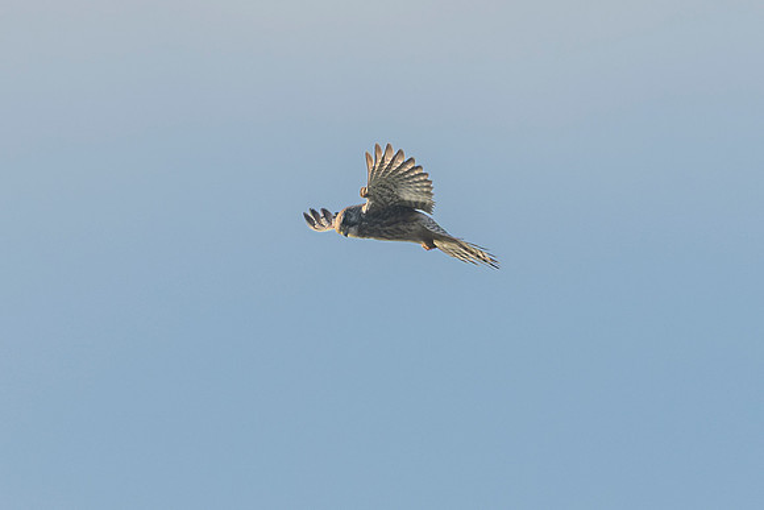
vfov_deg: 1.6
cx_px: 374
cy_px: 199
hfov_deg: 2.5
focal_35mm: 840
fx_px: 17821
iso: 250
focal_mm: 250
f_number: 6.3
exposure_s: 1/1600
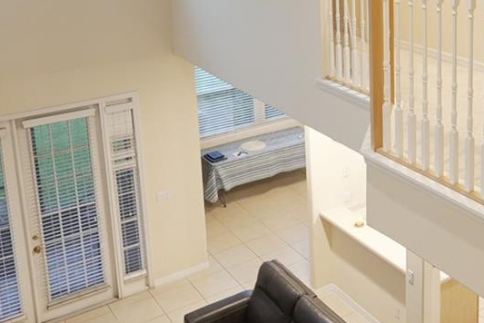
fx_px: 646
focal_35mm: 48
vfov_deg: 27.1
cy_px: 29
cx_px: 438
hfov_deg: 38.2
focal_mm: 11
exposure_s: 1/30
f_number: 1.8
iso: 250
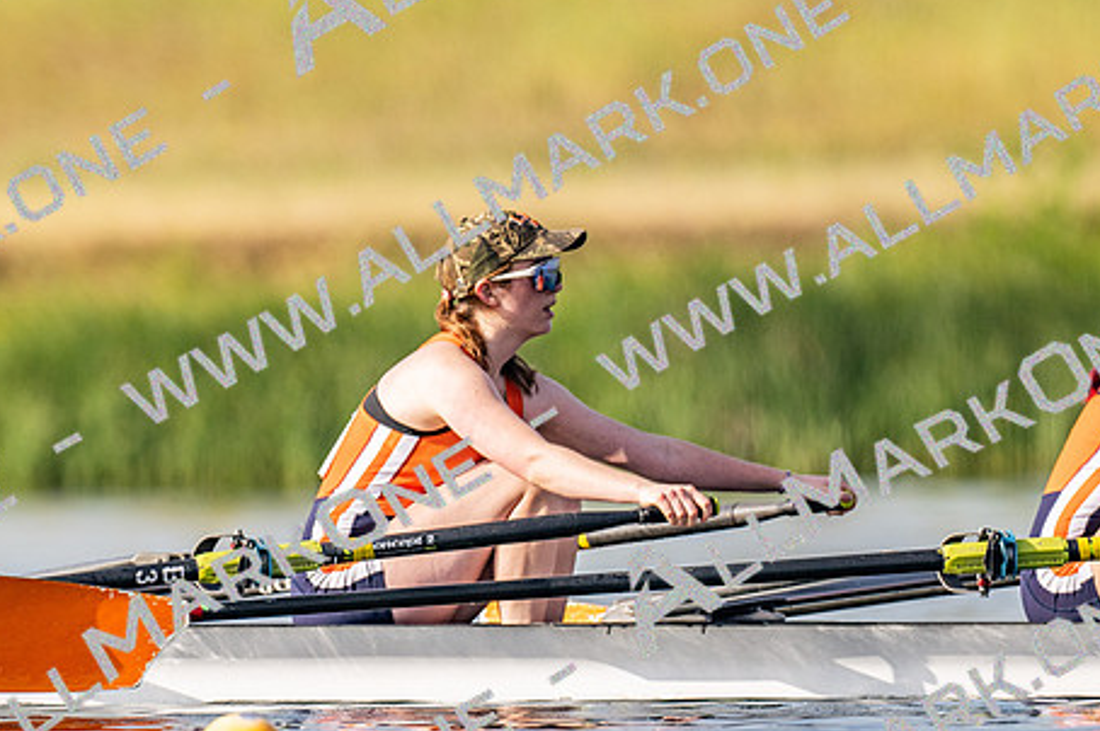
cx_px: 419
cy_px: 431
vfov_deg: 1.2
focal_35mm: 1151
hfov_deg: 1.8
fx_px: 35143
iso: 250
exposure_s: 1/2500
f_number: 5
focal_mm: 600
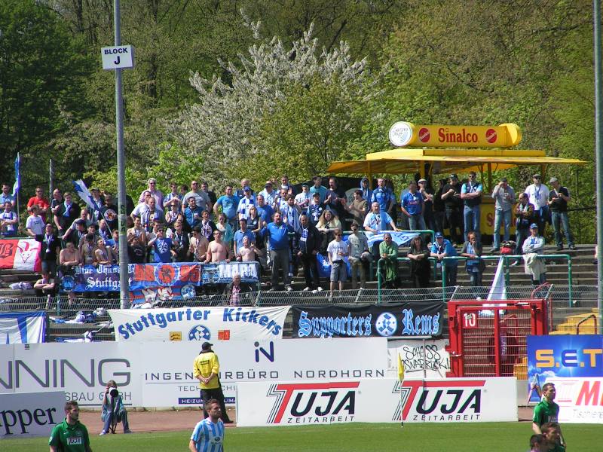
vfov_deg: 3.9
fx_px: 6619
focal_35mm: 380
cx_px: 302
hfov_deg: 5.2
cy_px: 226
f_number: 4.5
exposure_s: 1/640
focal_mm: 58
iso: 50
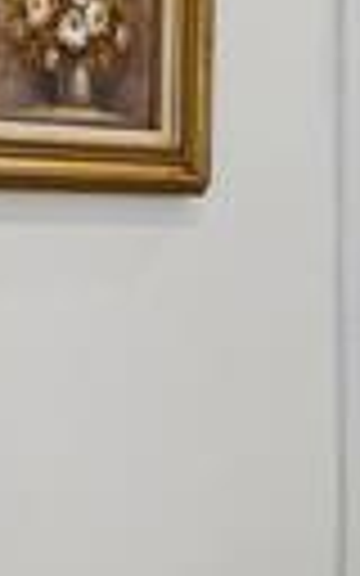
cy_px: 261
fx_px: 1790
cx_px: 234
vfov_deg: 18.3
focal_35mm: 114
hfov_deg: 11.5
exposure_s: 1/13
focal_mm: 14
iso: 400
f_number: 8
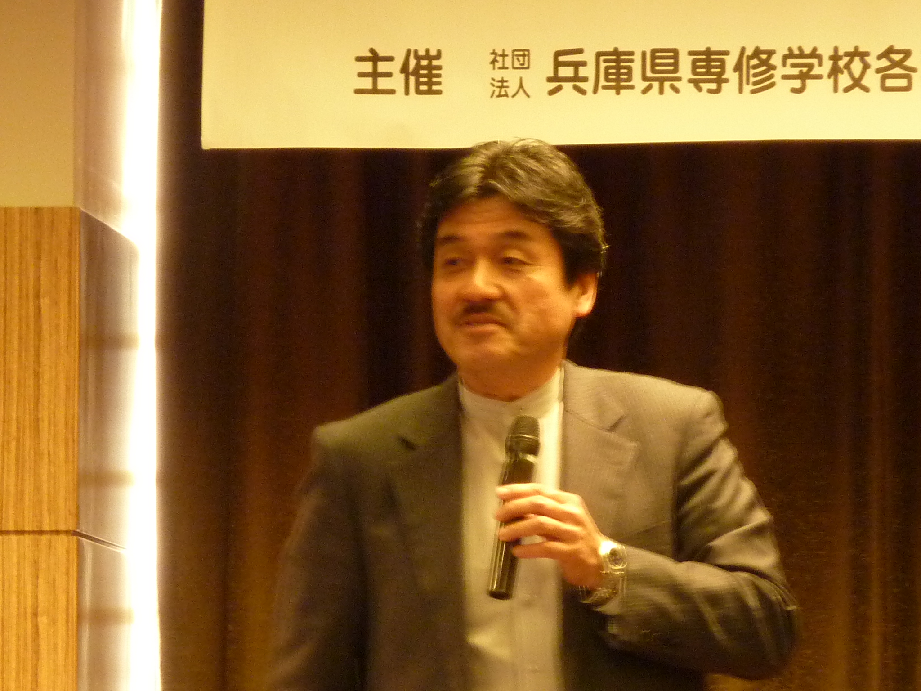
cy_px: 346
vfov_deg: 4.2
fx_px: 9365
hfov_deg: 5.6
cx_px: 460
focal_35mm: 352
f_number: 4.5
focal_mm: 32.1
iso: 400
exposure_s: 1/8
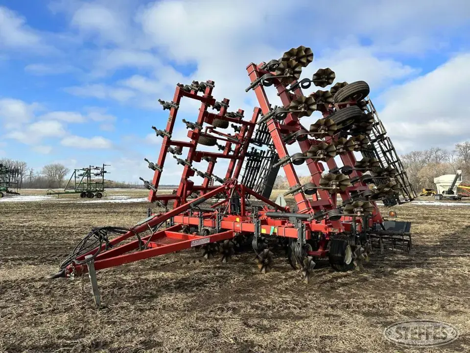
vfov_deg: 56.8
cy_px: 176
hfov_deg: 71.6
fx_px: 326
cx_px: 235
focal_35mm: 24
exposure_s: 1/3472
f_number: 1.78
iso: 80
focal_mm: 6.86
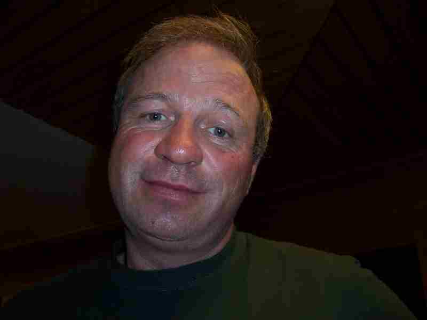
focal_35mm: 36
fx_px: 444
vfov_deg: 39.7
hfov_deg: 51.4
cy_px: 160
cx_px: 214
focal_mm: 6.2
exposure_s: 1/60
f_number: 2.8
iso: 80
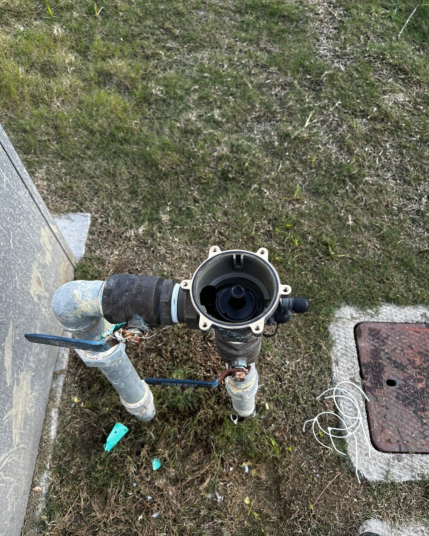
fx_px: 413
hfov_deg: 54.9
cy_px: 287
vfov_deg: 66.0
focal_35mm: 26
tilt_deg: -61.4
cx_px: 218
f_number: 1.78
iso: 80
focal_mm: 6.86
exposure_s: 1/298
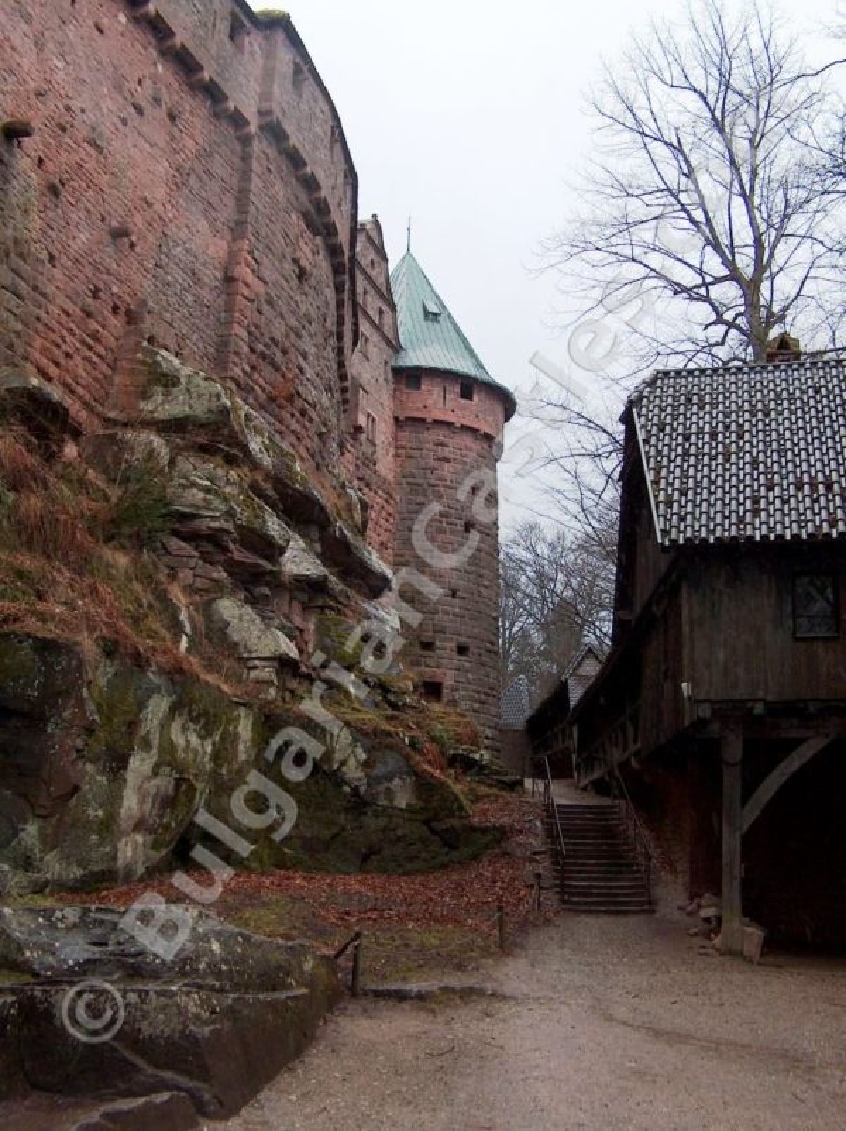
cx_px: 423
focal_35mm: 37
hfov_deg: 38.6
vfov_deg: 50.2
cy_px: 566
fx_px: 1208
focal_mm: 7.6
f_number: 3.4
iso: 100
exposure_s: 1/562
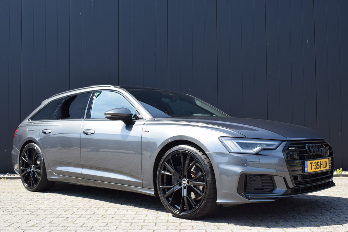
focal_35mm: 44
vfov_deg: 30.8
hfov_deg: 45.0
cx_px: 174
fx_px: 420
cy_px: 116
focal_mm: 29
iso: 360
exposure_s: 1/250
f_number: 8
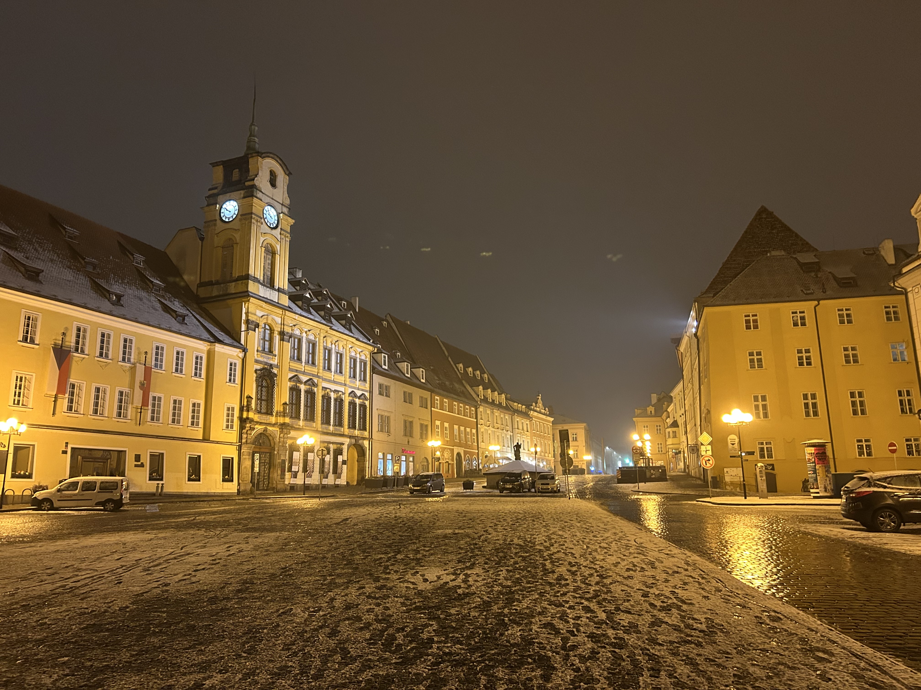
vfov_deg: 53.1
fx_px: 692
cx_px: 460
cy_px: 345
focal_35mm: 26
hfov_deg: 67.3
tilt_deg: +11.7
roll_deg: +0.7
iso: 500
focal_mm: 5.7
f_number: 1.5
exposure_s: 1/33
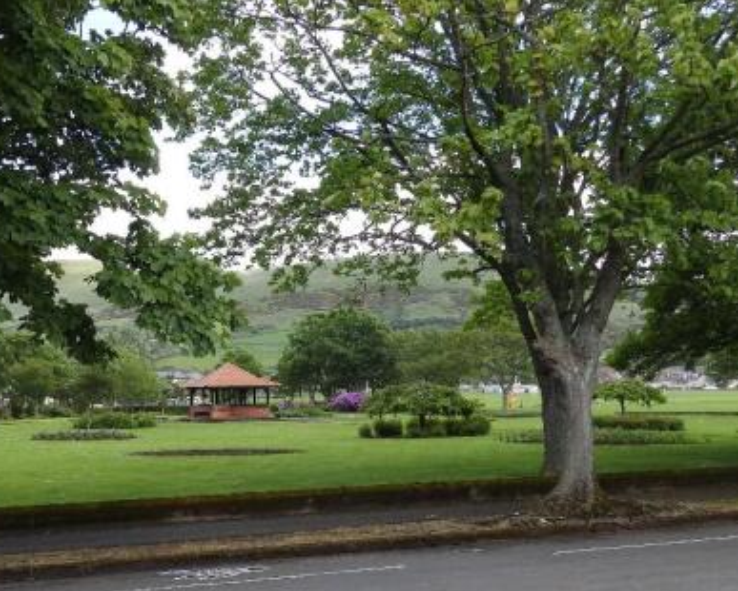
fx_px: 1027
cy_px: 413
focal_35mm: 47
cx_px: 255
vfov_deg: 31.7
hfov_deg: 39.1
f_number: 4.5
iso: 80
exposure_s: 1/125
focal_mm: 5.7
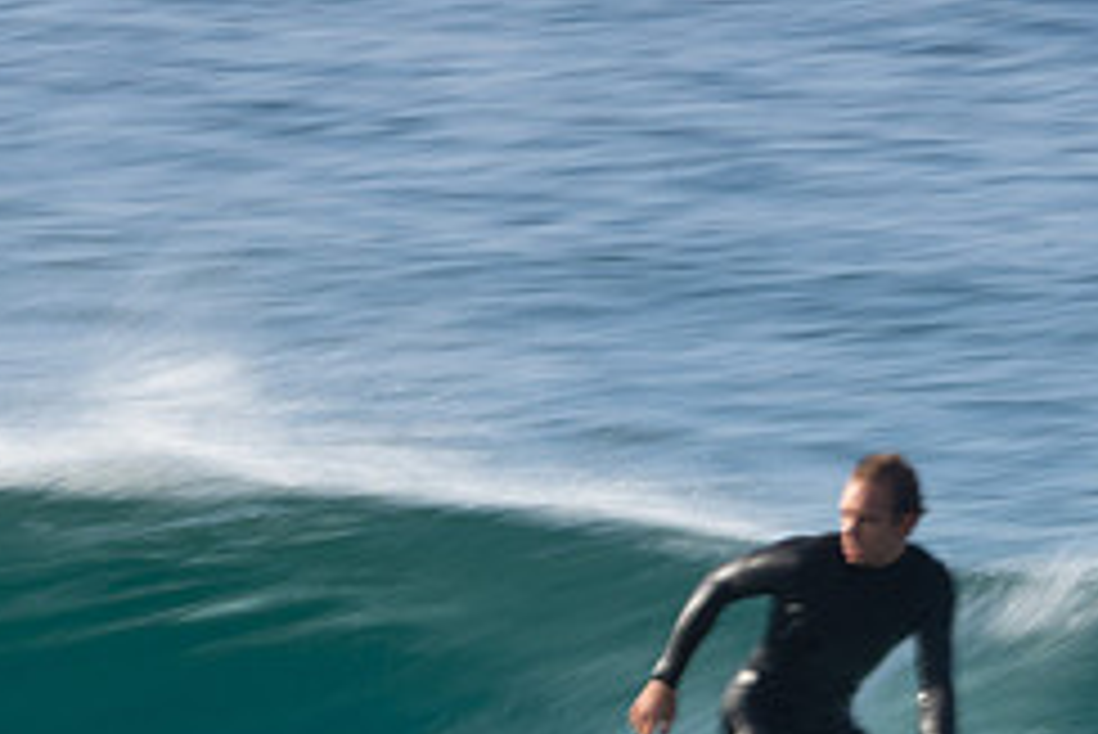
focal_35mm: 1780
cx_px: 837
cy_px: 786
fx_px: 54320
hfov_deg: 1.2
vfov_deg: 0.8
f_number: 25
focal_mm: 500
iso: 125
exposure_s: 1/20
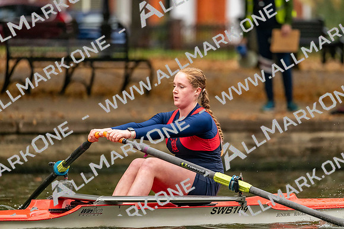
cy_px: 114
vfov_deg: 3.4
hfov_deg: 5.2
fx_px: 3823
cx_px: 172
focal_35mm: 400
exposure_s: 1/2500
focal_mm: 400
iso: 4000
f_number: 4.5
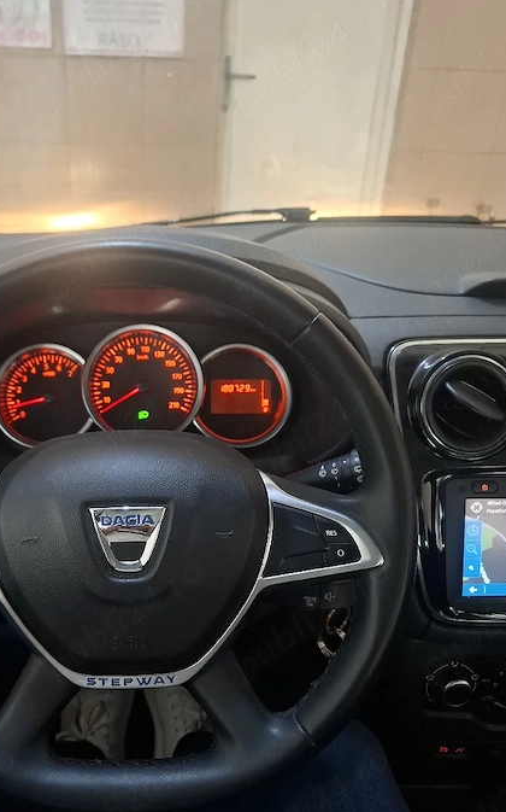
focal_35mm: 29
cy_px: 461
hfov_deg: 42.6
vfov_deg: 64.4
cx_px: 172
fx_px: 641
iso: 320
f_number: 1.8
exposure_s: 1/25
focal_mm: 5.54
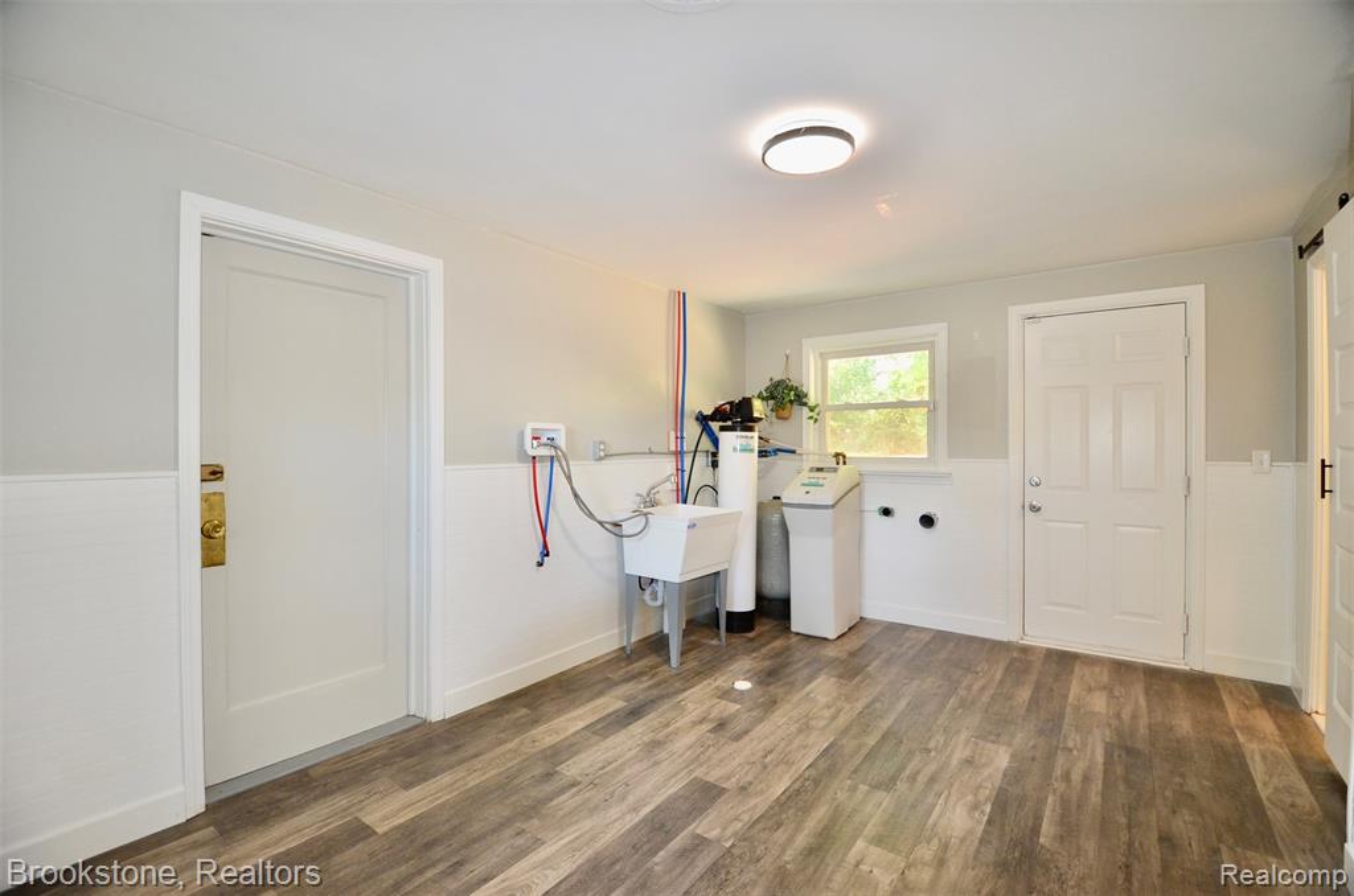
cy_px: 448
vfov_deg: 77.1
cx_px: 677
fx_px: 563
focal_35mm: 15
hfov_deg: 100.5
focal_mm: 10
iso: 560
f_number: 3.5
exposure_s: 1/60
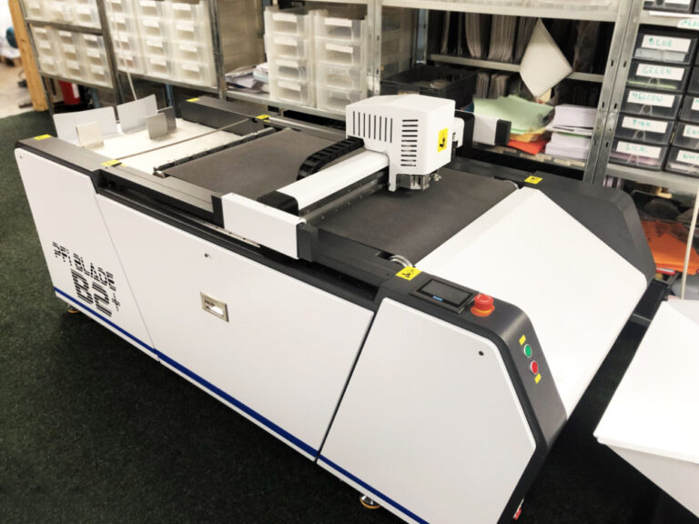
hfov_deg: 63.4
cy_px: 262
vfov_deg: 49.7
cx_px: 350
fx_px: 565
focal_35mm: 28
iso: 40
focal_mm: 4
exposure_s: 1/17
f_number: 1.8
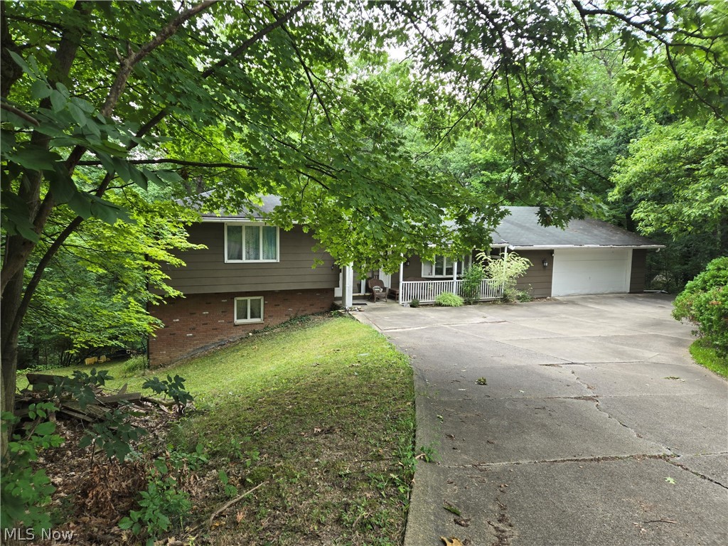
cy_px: 273
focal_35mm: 23
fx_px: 484
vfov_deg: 58.9
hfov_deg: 73.9
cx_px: 364
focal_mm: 5.4
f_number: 1.8
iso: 64
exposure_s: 1/180
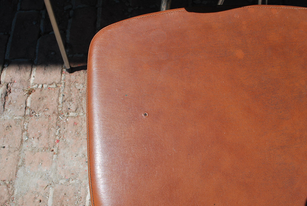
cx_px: 143
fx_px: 256
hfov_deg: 61.8
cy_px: 112
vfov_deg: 43.7
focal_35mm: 30
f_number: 8
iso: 100
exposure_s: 1/250
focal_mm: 18
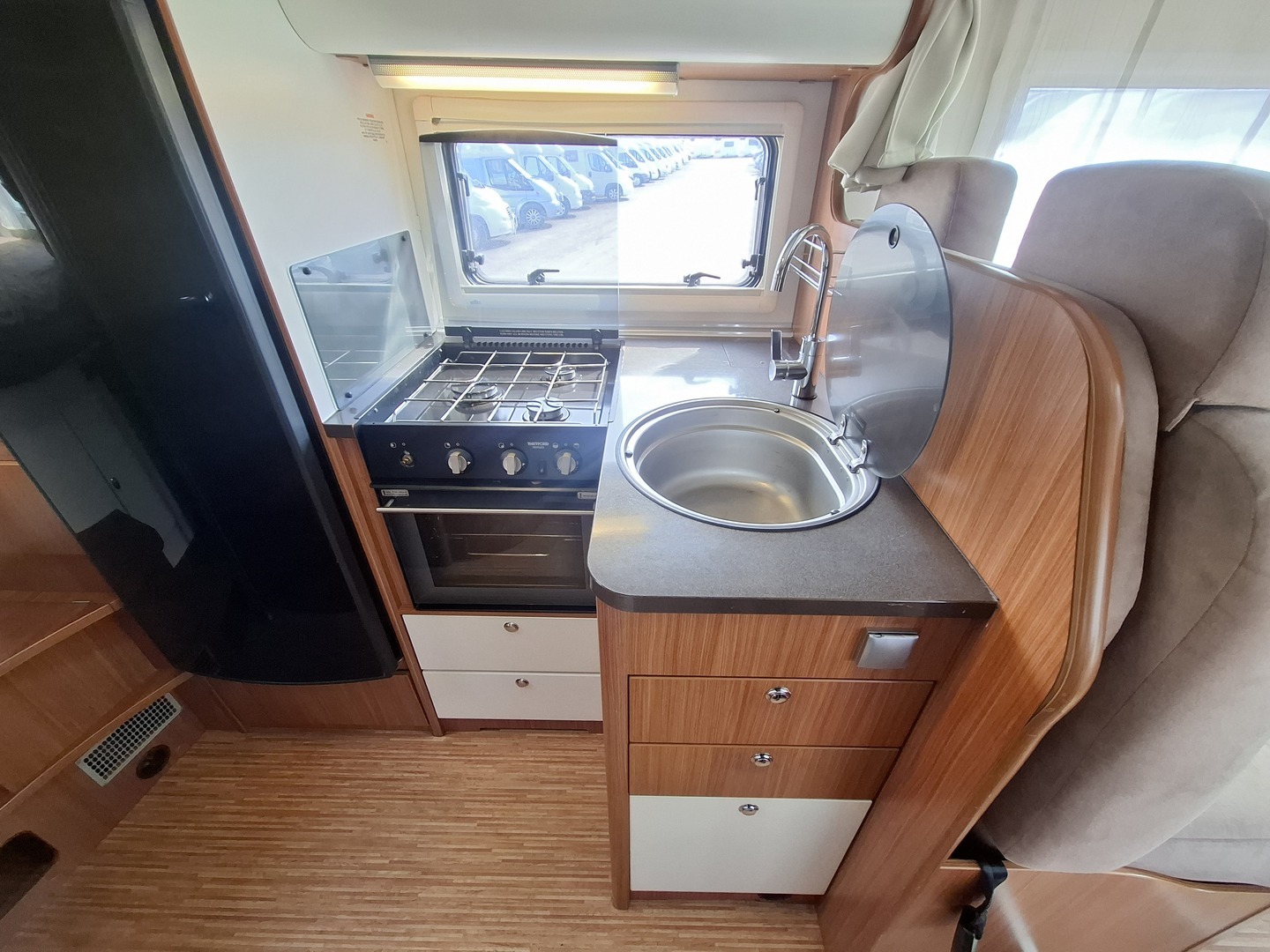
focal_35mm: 13
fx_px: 477
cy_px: 476
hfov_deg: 106.2
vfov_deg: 89.9
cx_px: 635
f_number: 2.2
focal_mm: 1.74
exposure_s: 1/50
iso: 160
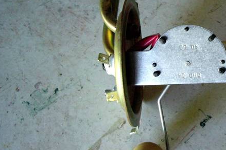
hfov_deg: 27.3
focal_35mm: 73
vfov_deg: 18.6
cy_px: 68
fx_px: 458
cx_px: 171
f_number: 2.7
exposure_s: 1/25
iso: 200
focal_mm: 6.2
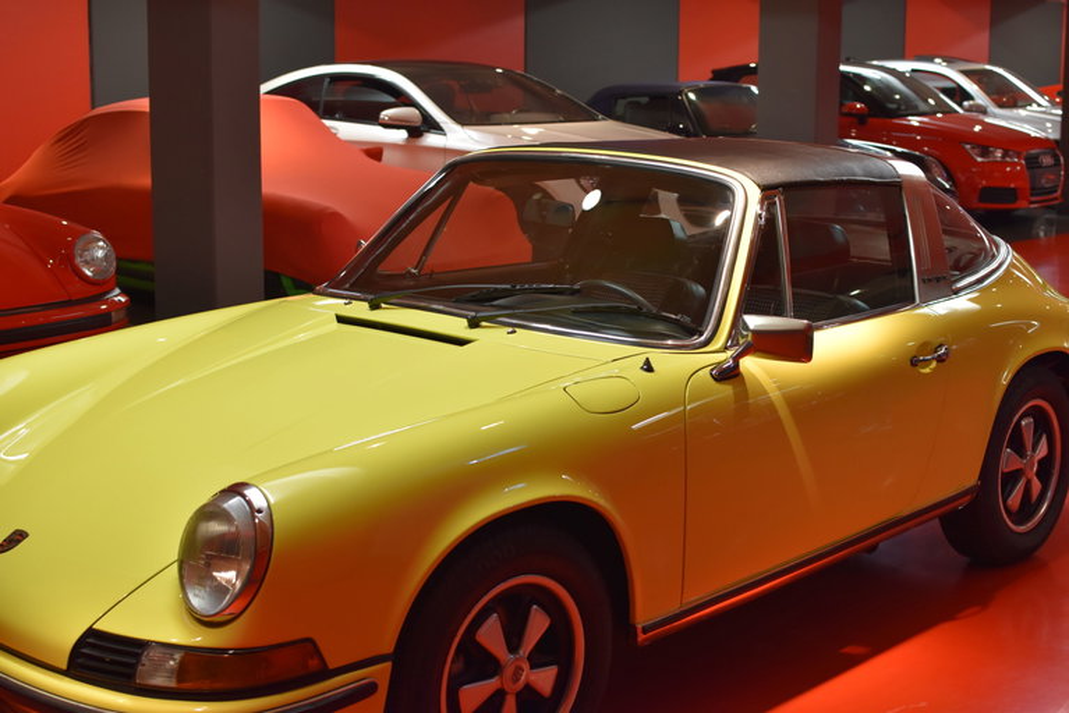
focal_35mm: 52
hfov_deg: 37.8
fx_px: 1559
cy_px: 356
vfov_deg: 25.8
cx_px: 534
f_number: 4
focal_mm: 35
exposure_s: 1/60
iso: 640
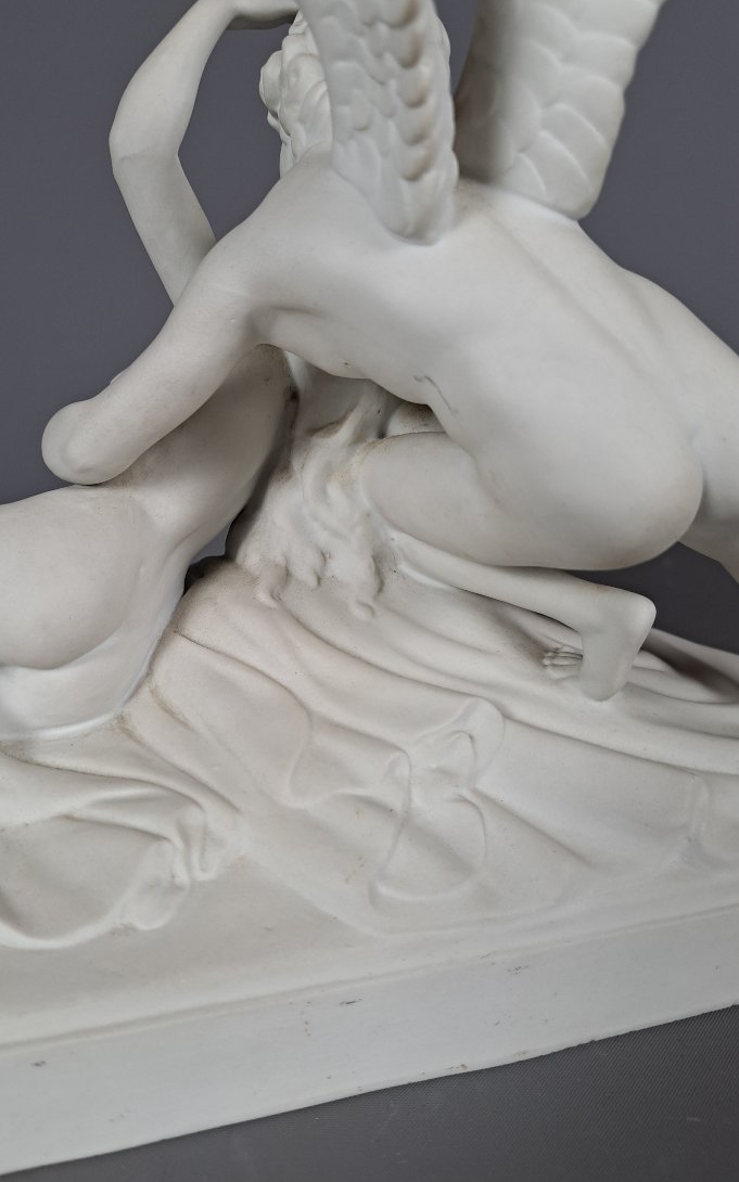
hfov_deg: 44.1
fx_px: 903
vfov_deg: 66.5
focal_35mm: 28
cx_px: 271
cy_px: 576
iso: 100
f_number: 1.8
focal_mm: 5.23
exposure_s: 1/50
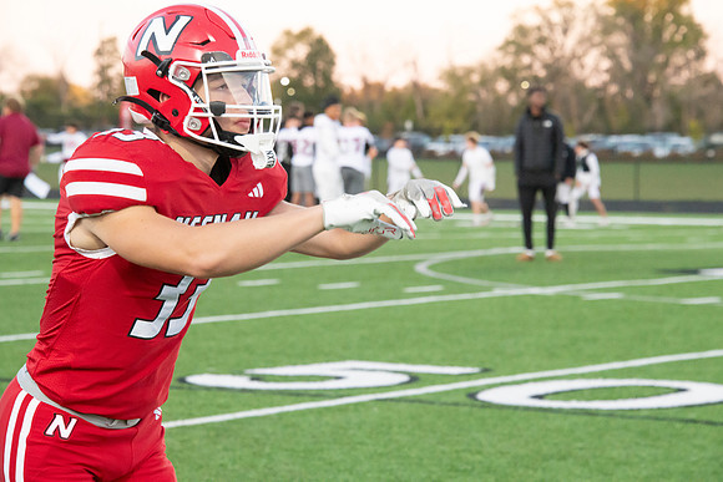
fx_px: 3214
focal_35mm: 160
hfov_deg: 12.8
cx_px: 362
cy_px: 241
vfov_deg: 8.6
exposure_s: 1/400
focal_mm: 160
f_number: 9
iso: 8000
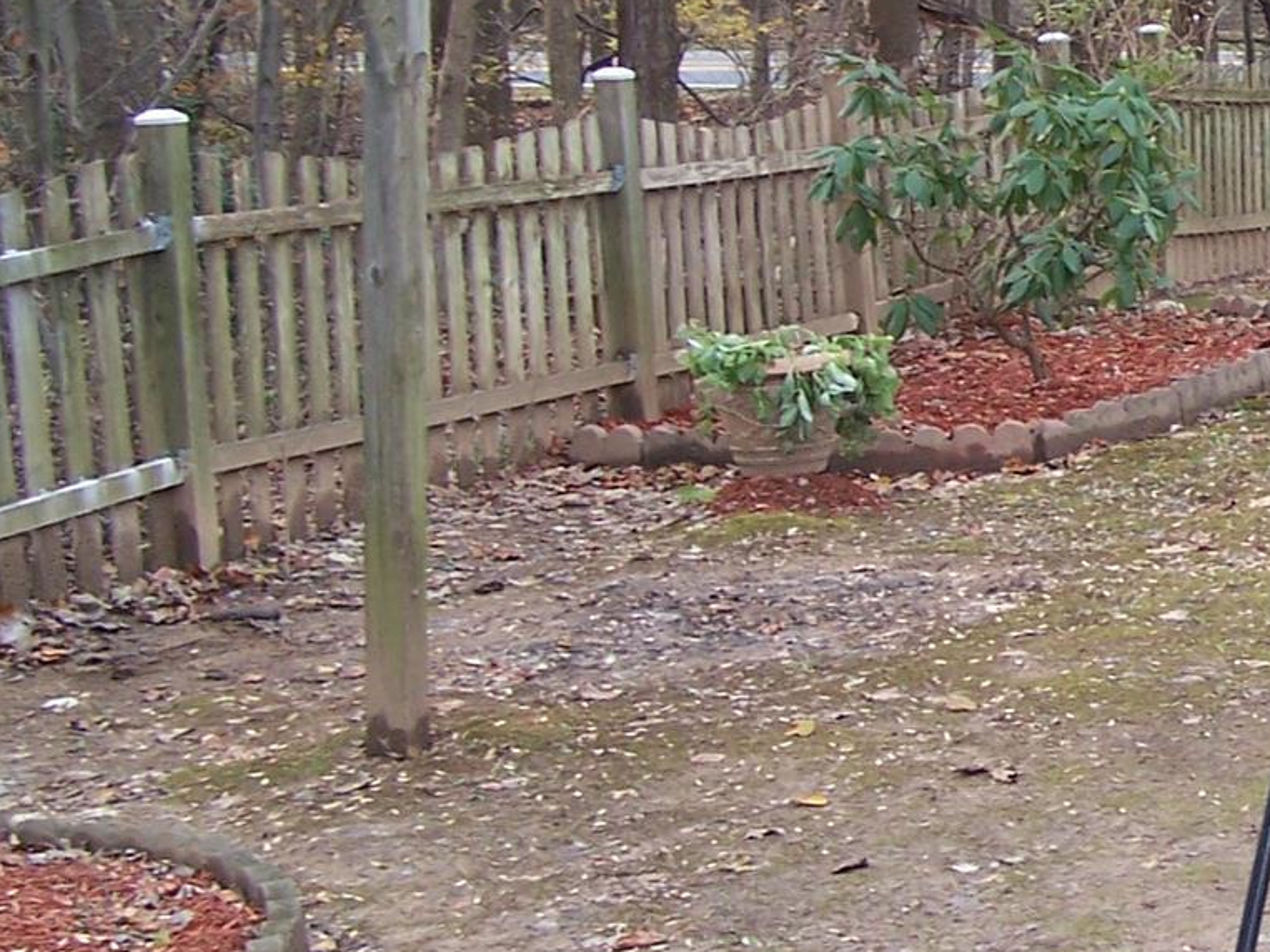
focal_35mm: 102
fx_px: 3742
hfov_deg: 18.4
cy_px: 278
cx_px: 1476
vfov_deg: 14.5
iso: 80
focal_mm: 6.3
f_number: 2.8
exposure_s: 1/125
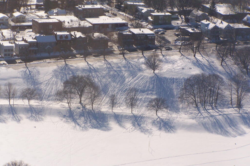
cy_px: 74
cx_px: 125
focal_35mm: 166
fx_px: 1153
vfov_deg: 8.3
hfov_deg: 12.4
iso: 200
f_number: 6.3
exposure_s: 1/1000
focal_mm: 26.4
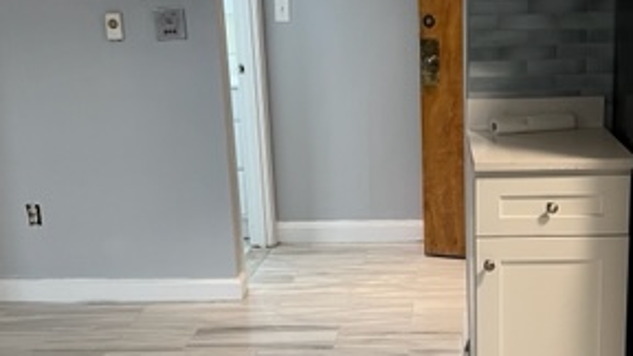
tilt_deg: -15.7
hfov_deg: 33.1
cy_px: 242
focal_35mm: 63
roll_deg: +1.9
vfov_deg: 19.0
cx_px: 404
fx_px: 1057
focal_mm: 5.7
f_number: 1.5
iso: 100
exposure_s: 1/60
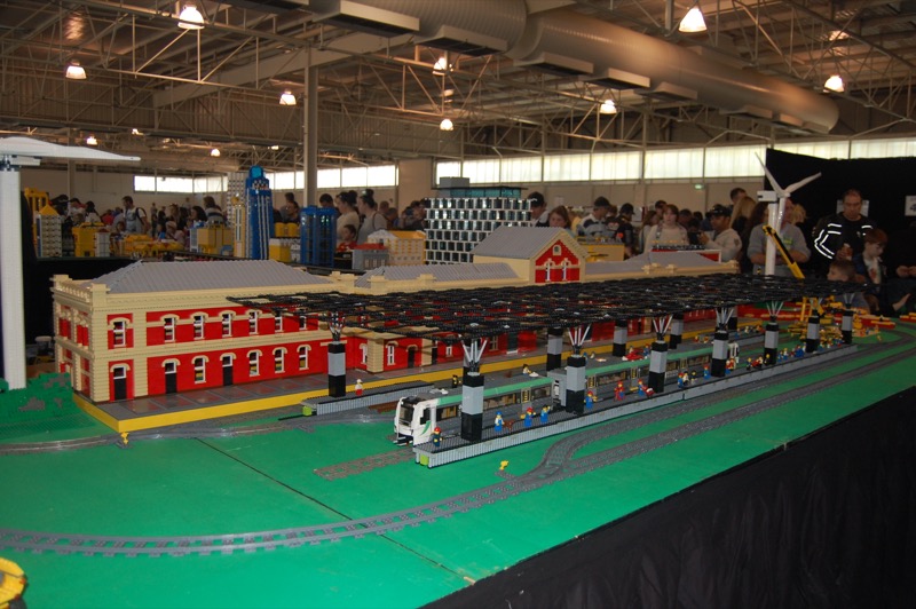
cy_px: 304
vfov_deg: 45.6
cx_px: 458
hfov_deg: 64.6
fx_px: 725
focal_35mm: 28
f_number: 3.5
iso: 400
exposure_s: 1/60
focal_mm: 19
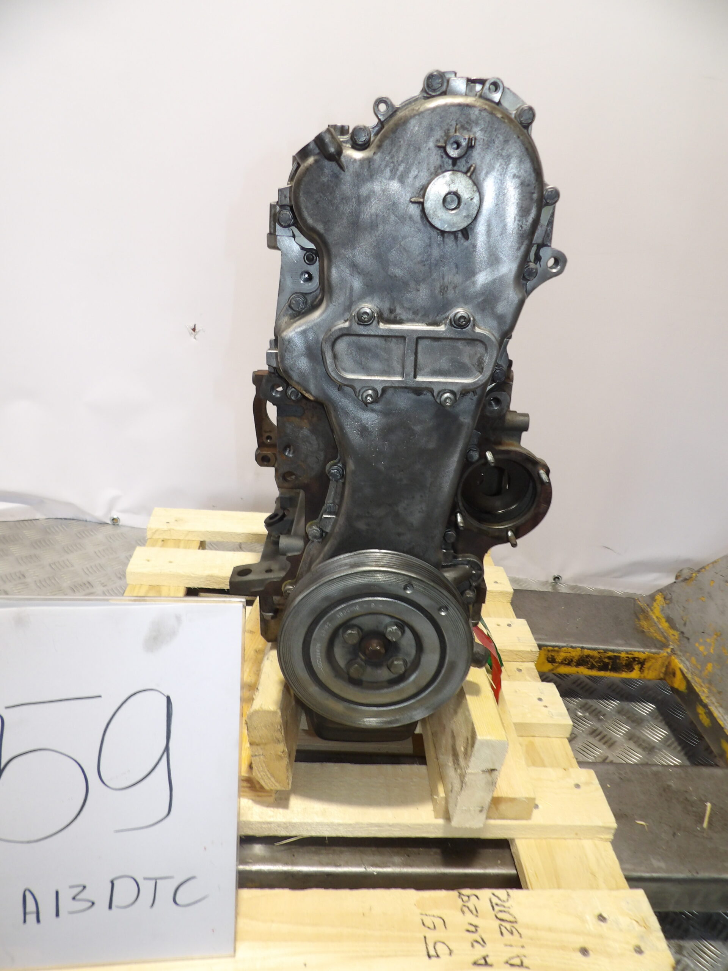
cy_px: 486
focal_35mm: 24
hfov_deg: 56.8
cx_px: 364
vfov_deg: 71.6
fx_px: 673
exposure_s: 1/33
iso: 154
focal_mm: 4.3
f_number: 2.8
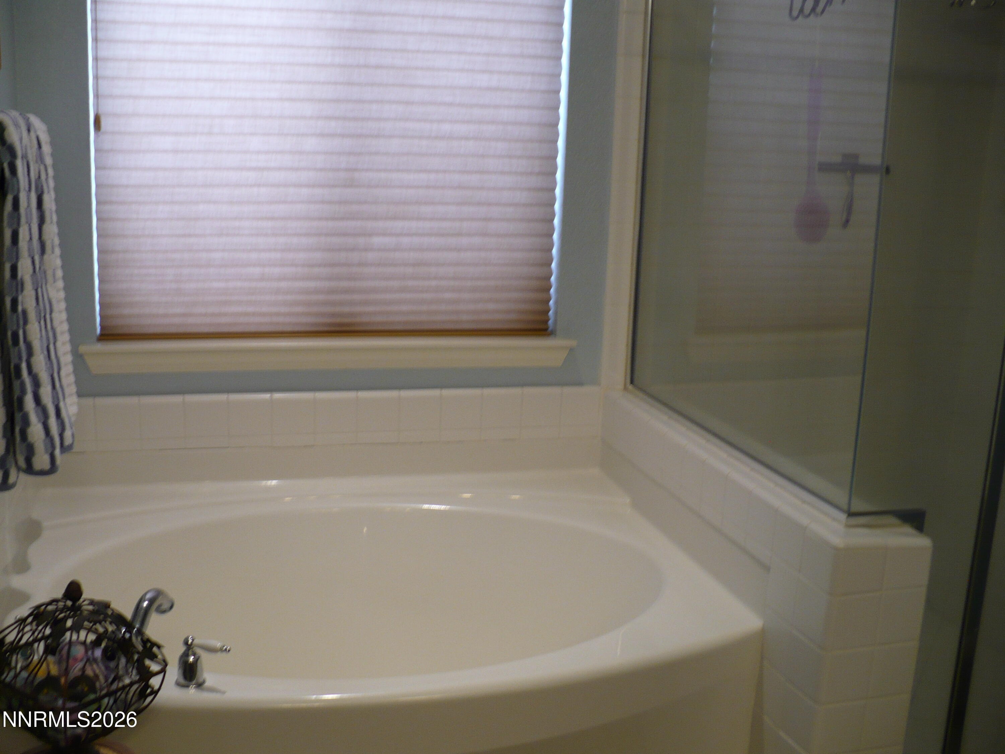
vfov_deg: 38.7
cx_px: 502
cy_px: 377
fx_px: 1074
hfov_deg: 50.1
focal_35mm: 37
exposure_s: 1/30
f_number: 2.8
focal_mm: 6.1
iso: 100
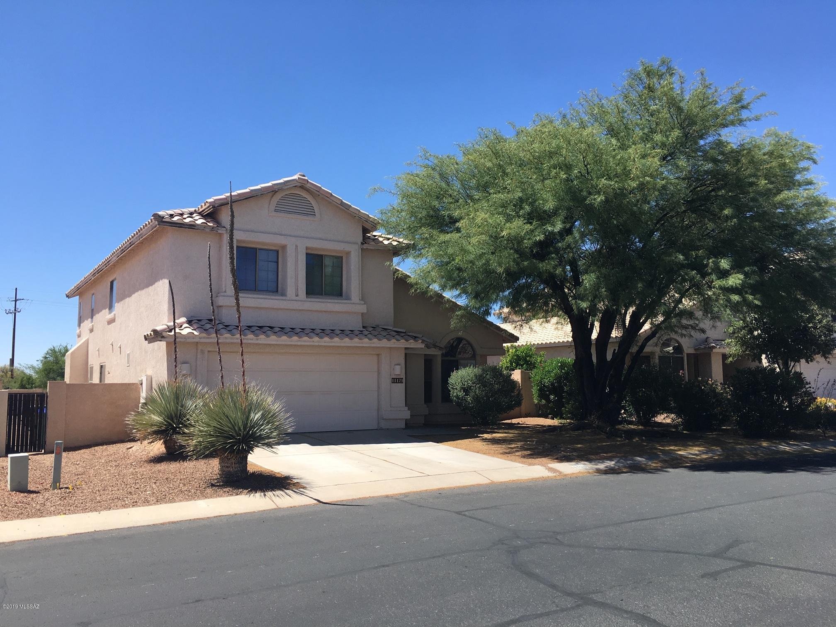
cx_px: 418
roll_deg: +0.3
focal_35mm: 29
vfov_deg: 48.2
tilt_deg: +7.6
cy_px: 314
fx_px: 700
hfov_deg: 61.7
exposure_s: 1/1261
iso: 25
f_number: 2.2
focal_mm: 4.15
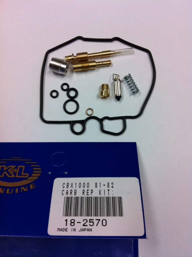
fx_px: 259
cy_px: 128
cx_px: 96
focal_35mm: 35
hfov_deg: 40.6
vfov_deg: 52.7
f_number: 2.8
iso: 80
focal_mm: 3.85
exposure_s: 1/40
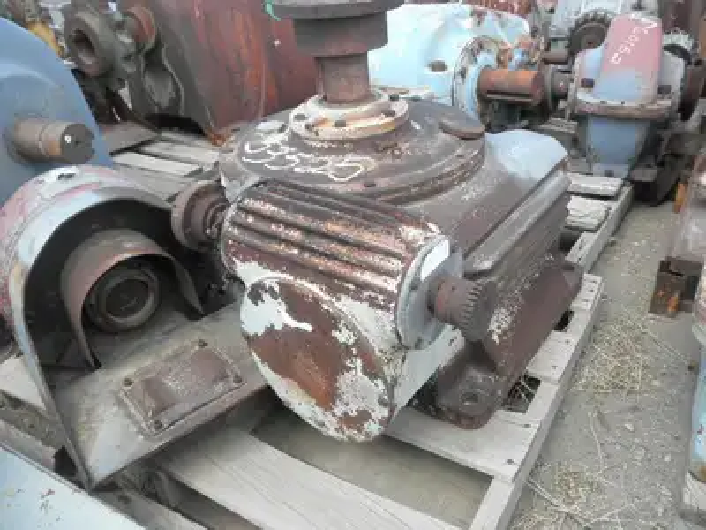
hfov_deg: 63.4
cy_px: 265
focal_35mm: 28
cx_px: 353
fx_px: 571
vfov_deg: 49.7
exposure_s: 1/125
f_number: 3
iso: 64
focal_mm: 5
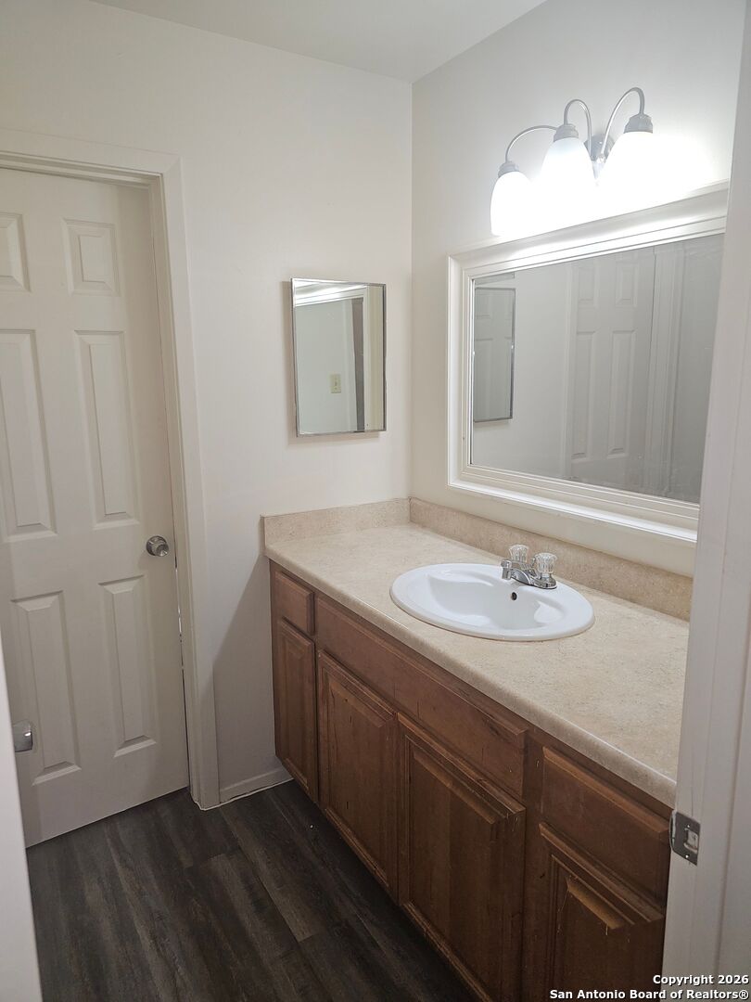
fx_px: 665
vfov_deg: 73.9
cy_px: 501
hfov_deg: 58.9
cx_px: 376
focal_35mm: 23
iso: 64
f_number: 1.7
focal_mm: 6.3
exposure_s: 1/60
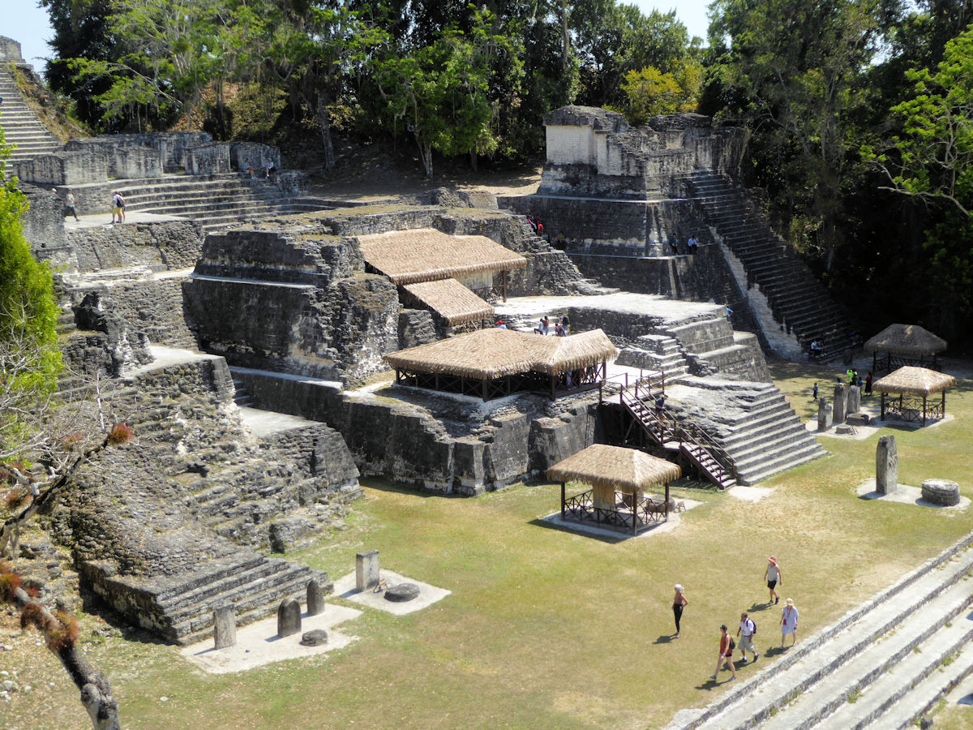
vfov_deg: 29.1
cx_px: 486
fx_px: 1405
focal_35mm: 50
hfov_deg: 38.2
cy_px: 365
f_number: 4.1
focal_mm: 9
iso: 100
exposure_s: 1/500
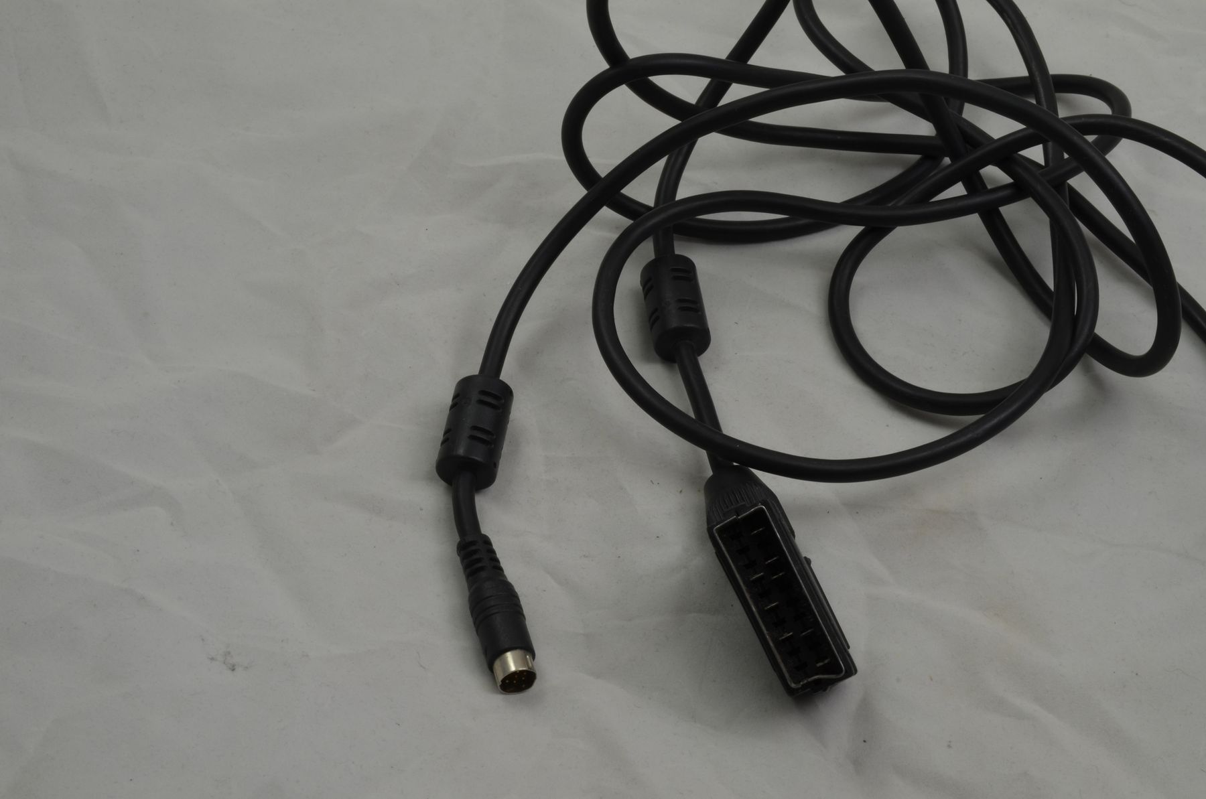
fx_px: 2006
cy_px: 400
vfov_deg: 22.5
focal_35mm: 60
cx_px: 603
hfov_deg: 33.5
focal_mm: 40
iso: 100
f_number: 20
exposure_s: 1/2.5
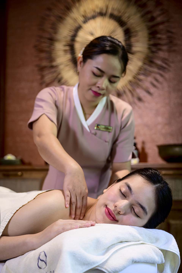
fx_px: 432
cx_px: 91
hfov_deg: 23.8
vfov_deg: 35.1
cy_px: 136
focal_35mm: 57
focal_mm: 57
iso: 800
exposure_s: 1/200
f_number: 3.2
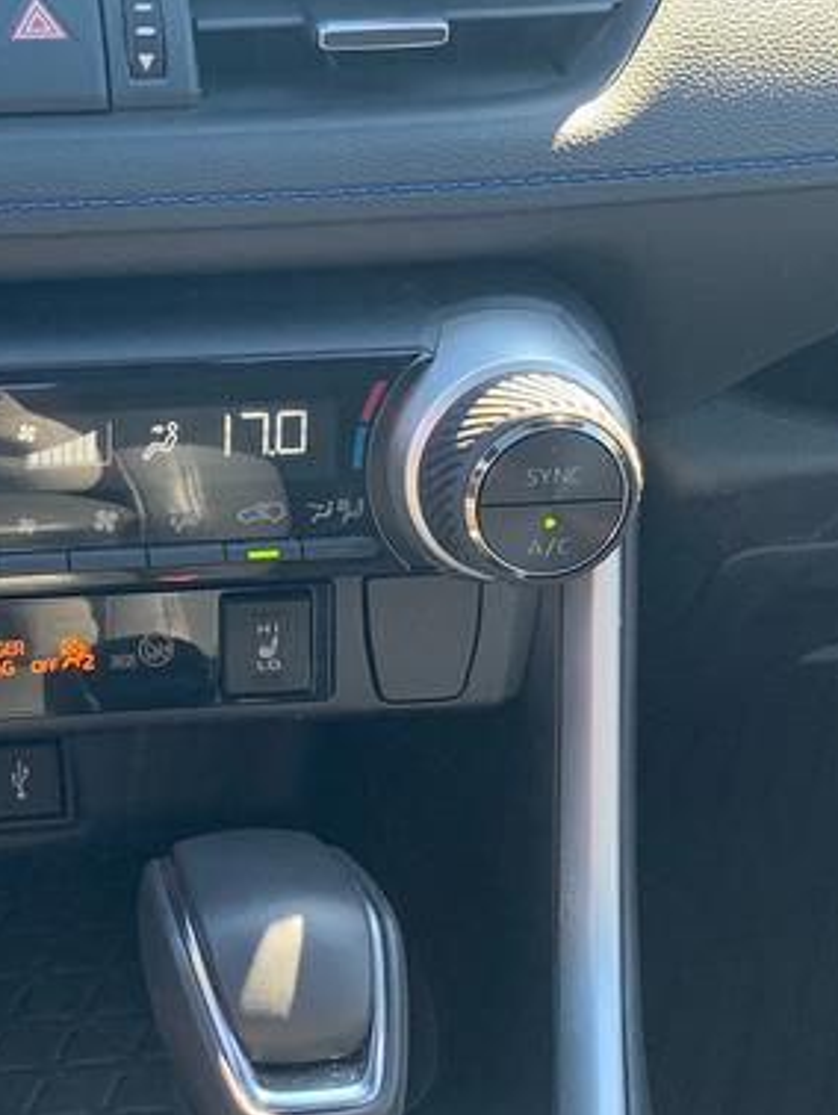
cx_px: 56
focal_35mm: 66
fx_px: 2128
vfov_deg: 29.3
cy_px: 466
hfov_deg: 21.7
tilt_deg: -30.5
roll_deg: -2.0
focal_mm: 4.25
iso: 80
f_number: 1.8
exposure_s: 1/121
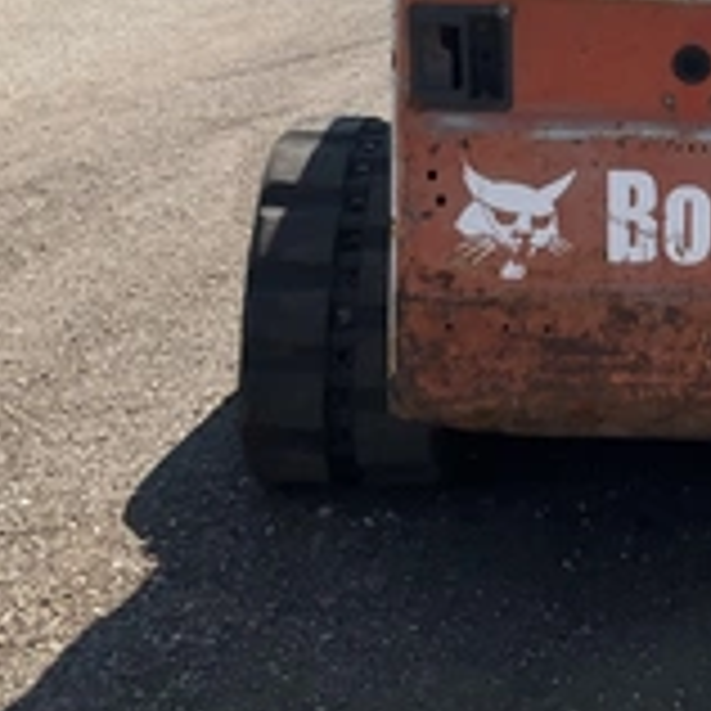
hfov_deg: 25.2
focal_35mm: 65
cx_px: 711
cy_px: 76
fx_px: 1510
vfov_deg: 25.7
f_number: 1.8
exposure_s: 1/1912
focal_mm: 3
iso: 25
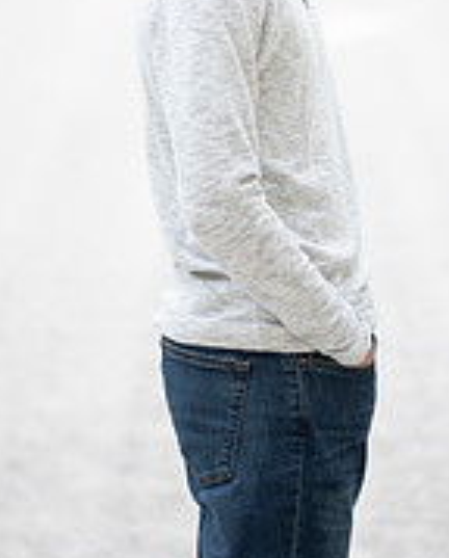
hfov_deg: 7.8
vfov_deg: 9.6
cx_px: 268
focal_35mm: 200
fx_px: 3311
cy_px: 6
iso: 250
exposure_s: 1/160
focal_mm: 85
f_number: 1.8
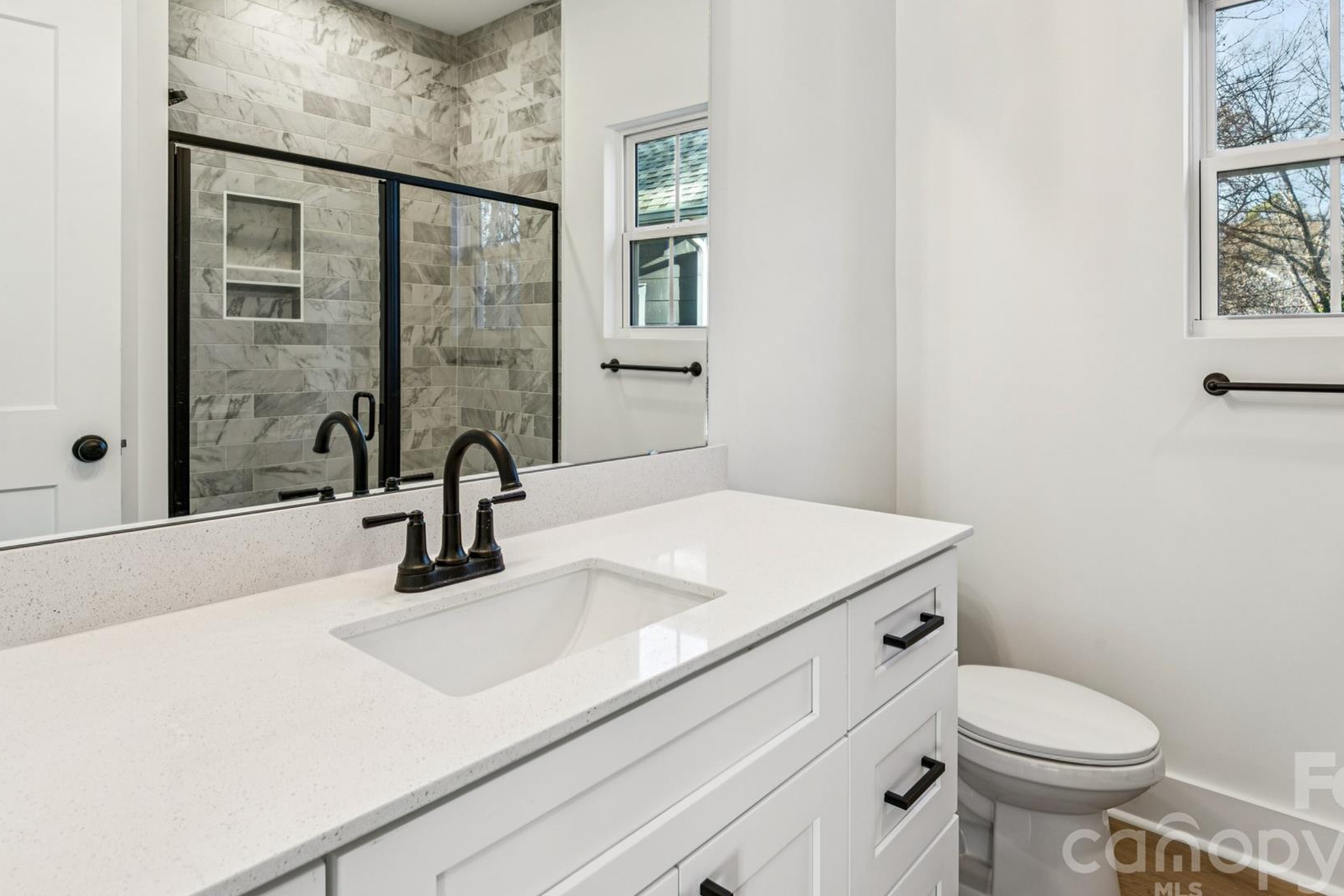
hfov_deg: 82.5
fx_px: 765
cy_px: 353
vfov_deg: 60.1
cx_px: 716
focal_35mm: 20
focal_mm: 16.4
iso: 100
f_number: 11
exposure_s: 1/4
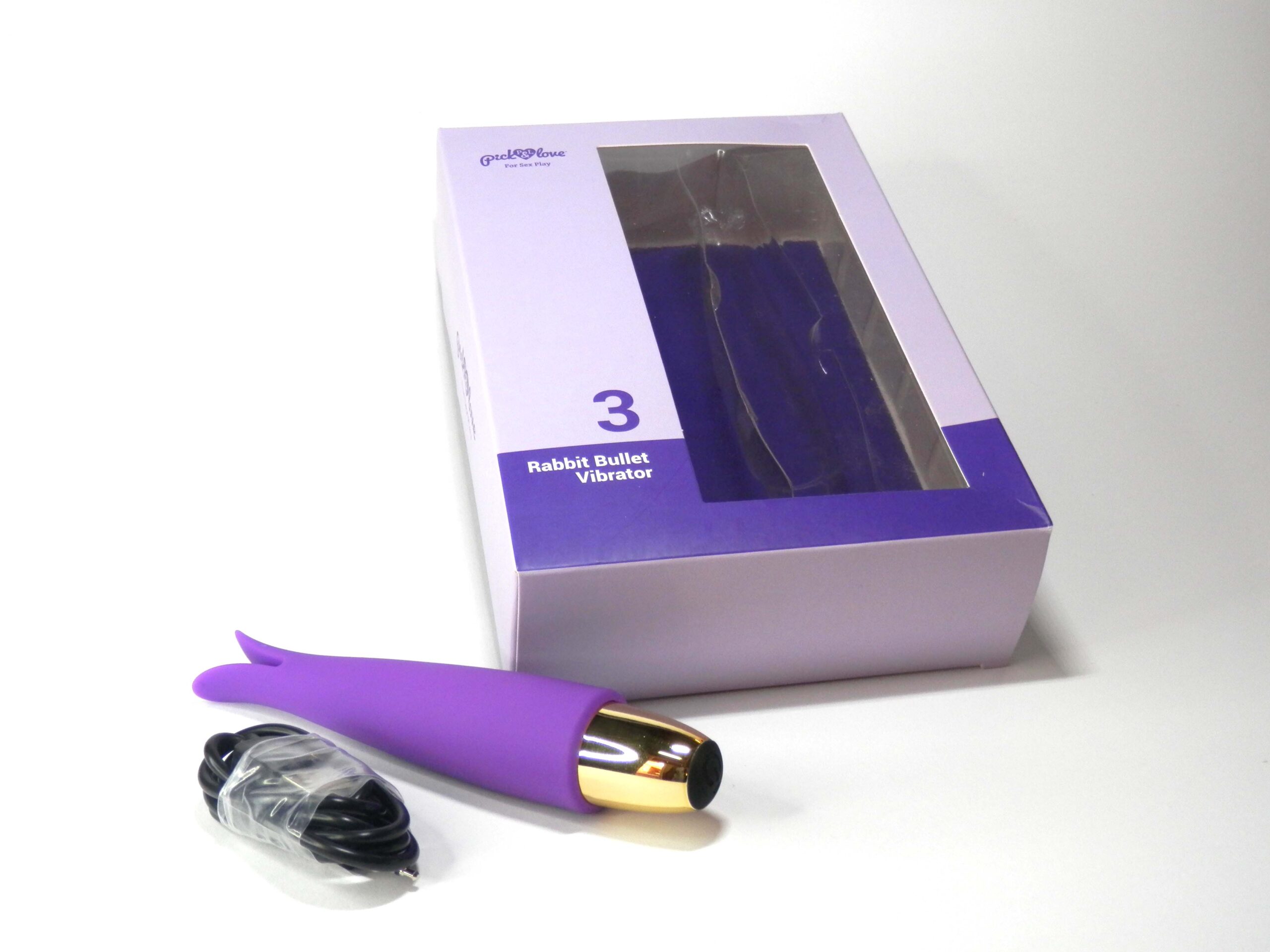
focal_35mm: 40
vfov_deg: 36.0
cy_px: 476
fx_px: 1468
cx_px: 635
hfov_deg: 46.8
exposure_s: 1/80
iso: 100
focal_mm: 7.3
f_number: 3.7
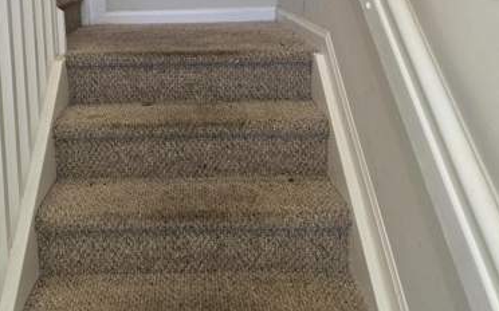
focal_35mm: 42
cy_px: 55
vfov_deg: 29.7
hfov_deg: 46.8
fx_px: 571
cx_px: 185
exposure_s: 1/40
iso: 100
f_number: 1.8
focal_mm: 5.4
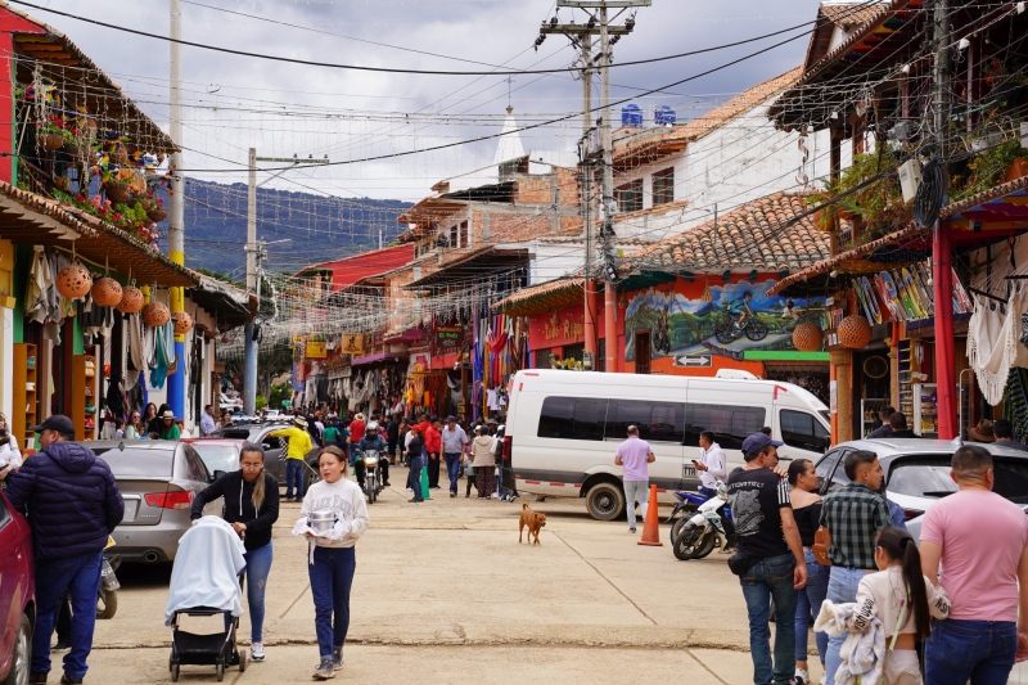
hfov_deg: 29.7
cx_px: 514
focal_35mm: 68
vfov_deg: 20.0
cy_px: 342
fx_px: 1941
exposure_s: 1/160
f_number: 8
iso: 100
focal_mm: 68
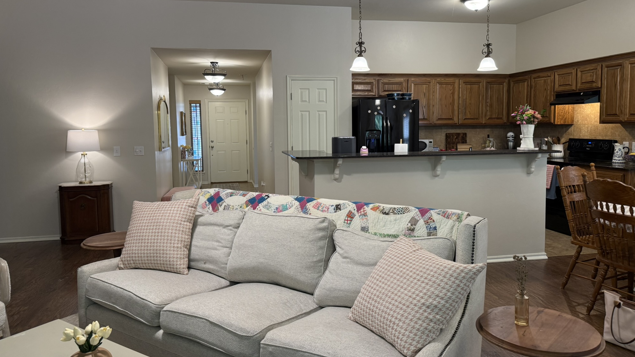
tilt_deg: -4.2
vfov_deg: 42.8
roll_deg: +1.1
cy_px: 156
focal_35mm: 27
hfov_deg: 69.9
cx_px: 315
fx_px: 455
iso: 160
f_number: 1.78
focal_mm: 6.76
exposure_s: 1/60
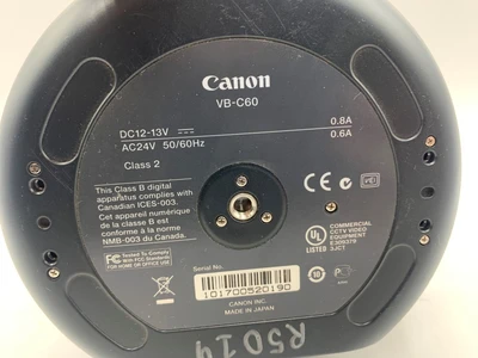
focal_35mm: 26
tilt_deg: -24.4
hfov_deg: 67.3
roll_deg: +4.8
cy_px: 179
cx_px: 239
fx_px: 359
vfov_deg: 53.1
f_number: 1.8
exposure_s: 1/121
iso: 80
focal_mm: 4.25
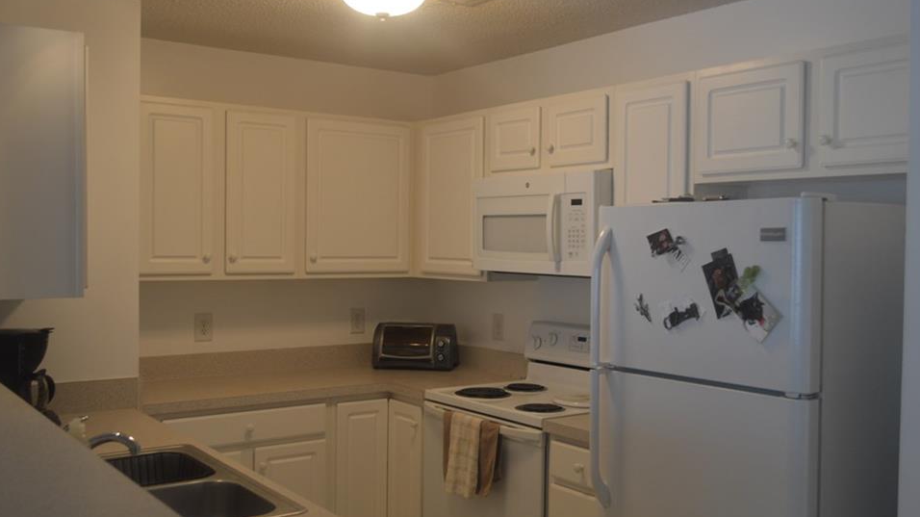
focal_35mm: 37
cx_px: 472
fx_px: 902
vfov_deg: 32.0
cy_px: 272
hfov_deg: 54.0
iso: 400
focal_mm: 22
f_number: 4
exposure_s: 1/60
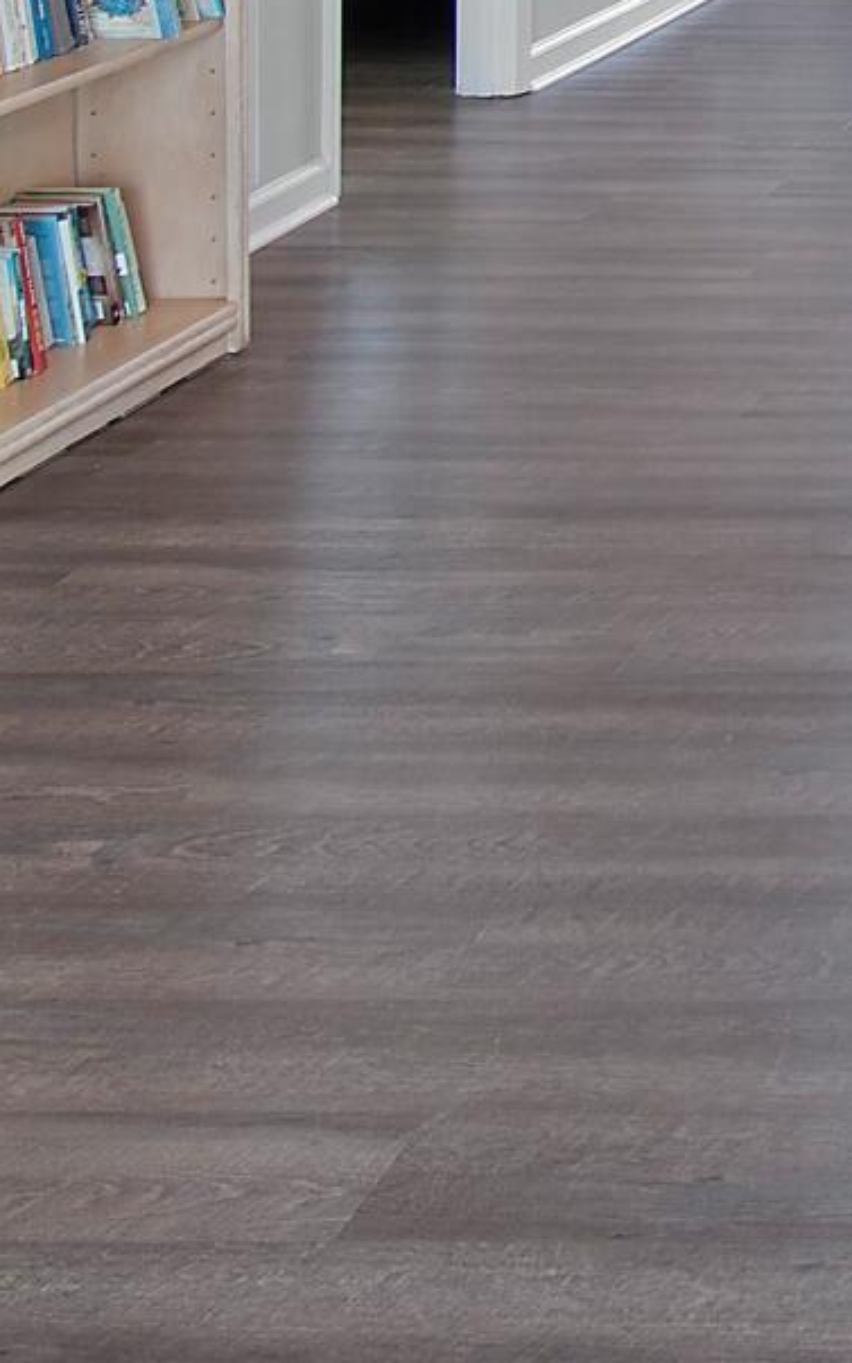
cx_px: 1688
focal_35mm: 76
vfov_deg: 23.1
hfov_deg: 14.4
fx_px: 2823
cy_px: -554
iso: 100
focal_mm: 10
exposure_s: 1/20
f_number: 4.5
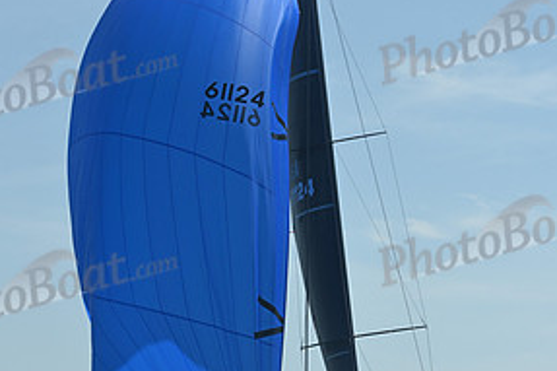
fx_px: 2660
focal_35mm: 172
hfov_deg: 12.0
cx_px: 278
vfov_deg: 8.0
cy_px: 163
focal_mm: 85
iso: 320
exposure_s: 1/1000
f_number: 9
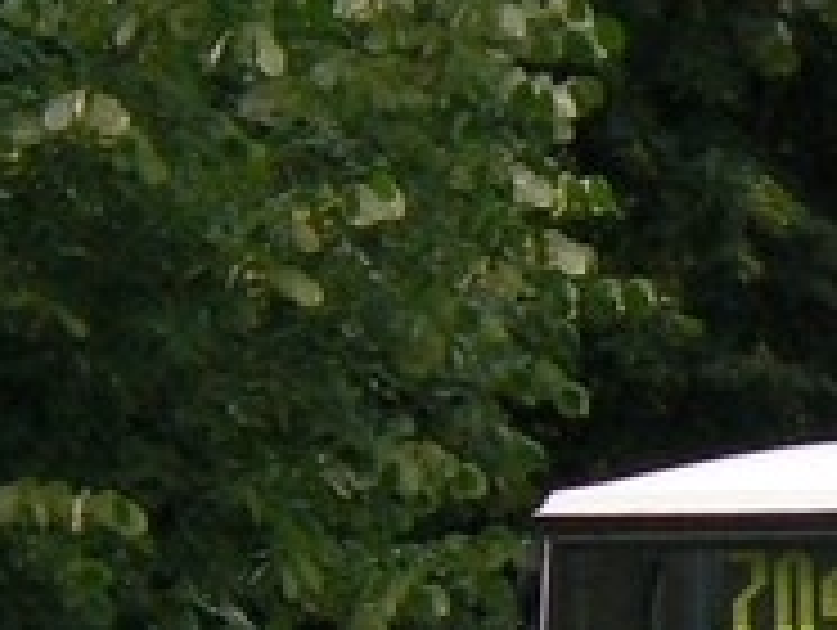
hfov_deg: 1.7
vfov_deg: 1.3
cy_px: 628
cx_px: 1323
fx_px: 28109
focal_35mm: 1161
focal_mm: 40.1
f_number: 3.3
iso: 160
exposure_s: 1/500
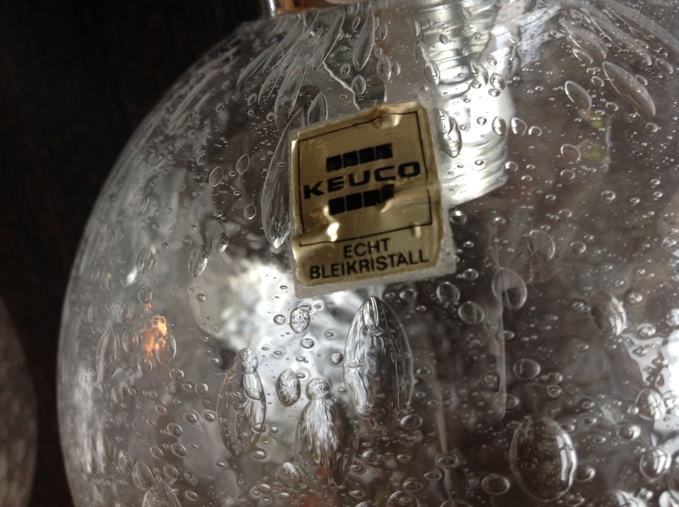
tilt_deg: -76.7
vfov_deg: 40.6
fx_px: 686
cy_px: 254
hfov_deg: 52.7
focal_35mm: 35
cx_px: 340
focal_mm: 4.28
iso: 64
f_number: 2.4
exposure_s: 1/15
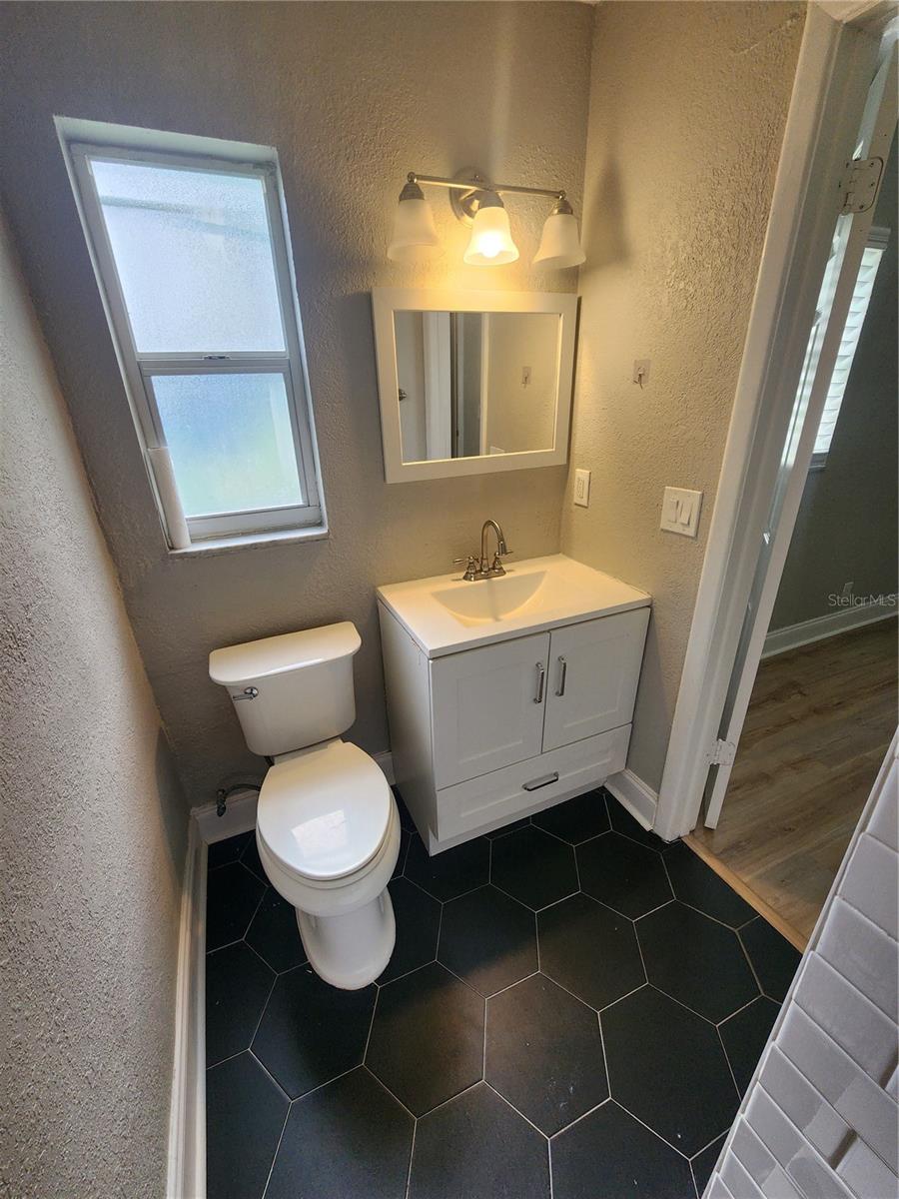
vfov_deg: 106.2
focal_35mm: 13
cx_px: 450
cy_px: 600
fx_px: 450
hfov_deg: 89.9
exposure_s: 1/60
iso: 125
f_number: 2.2
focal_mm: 2.2
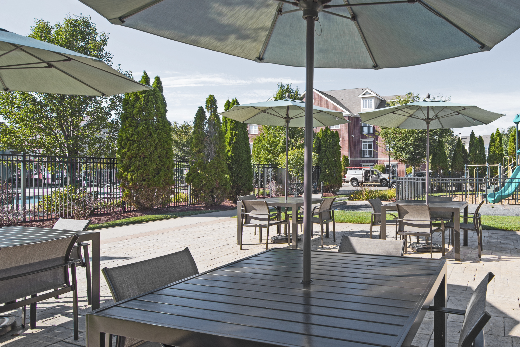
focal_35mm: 24
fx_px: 347
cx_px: 385
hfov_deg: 69.3
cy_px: 165
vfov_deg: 53.1
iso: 100
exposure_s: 1/80
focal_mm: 16
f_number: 8
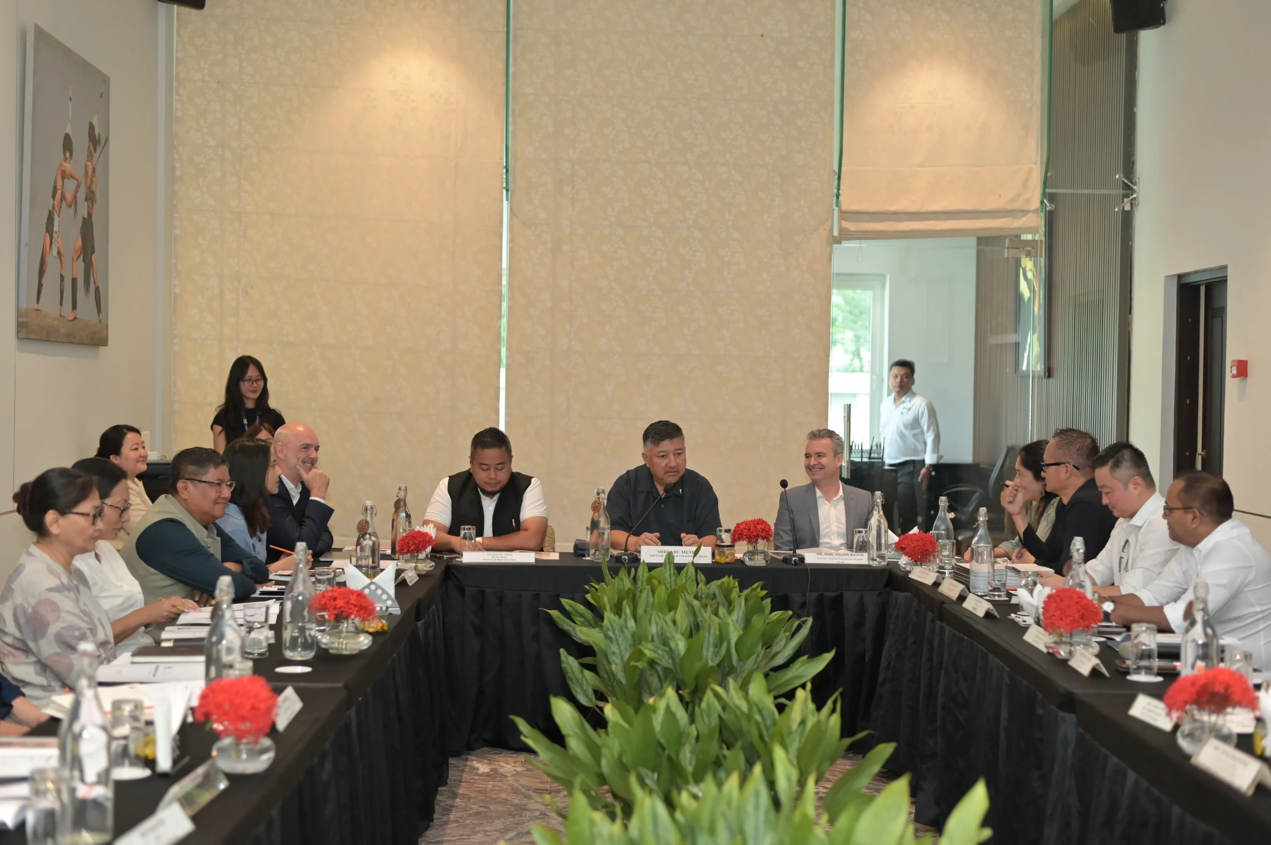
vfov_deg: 27.0
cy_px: 422
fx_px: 1764
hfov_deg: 39.6
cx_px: 636
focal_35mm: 50
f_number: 2.5
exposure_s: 1/250
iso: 1000
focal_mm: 50
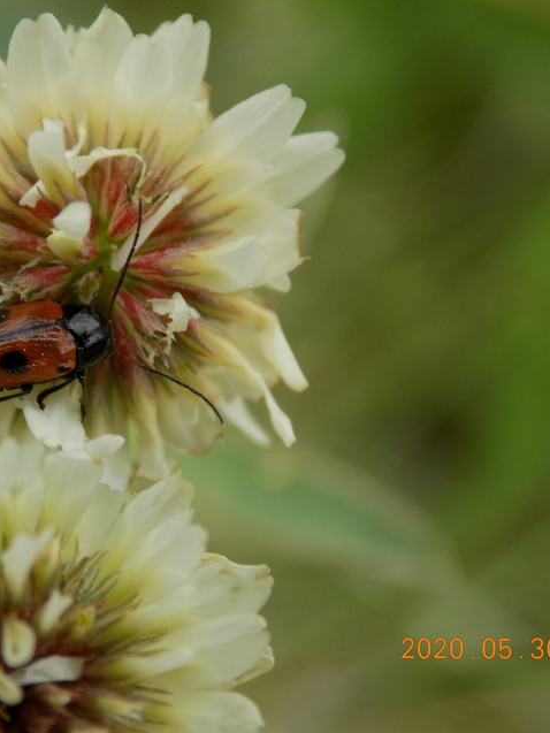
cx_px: 120
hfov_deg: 9.4
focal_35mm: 158
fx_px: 3346
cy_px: 366
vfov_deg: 12.5
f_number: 4.8
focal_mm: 20.9
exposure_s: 1/200
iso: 80
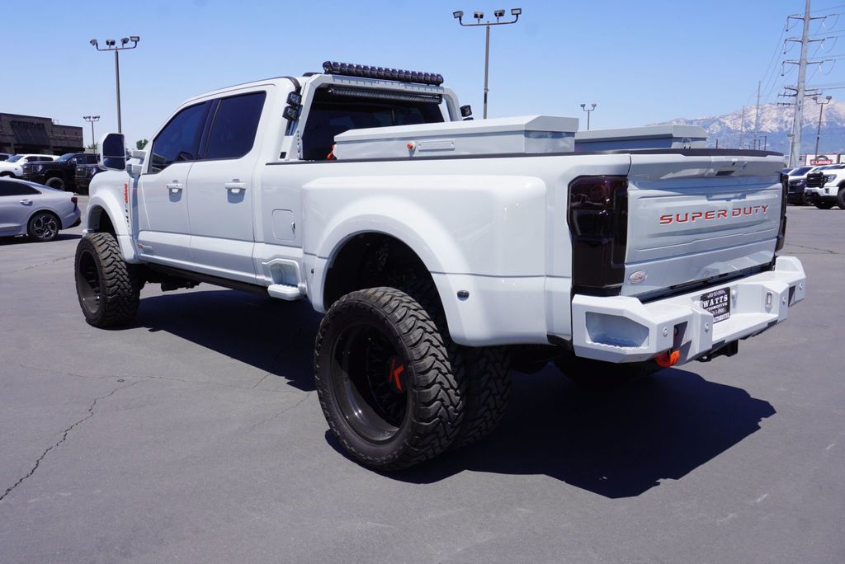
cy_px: 282
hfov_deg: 61.9
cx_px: 422
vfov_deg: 43.7
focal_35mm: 30
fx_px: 705
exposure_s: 1/160
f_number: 10
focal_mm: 20
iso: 100
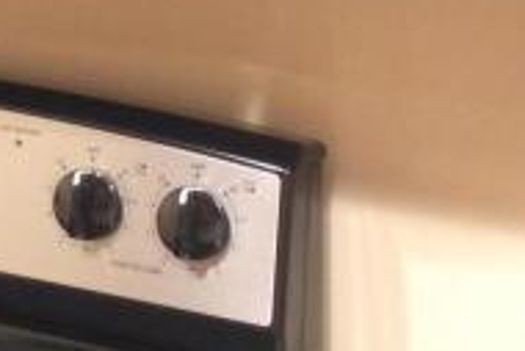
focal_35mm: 122
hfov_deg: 15.8
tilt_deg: -3.9
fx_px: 1780
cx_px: -191
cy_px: -213
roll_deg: +0.1
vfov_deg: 10.8
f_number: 2.2
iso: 320
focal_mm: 4.15
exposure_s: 1/17
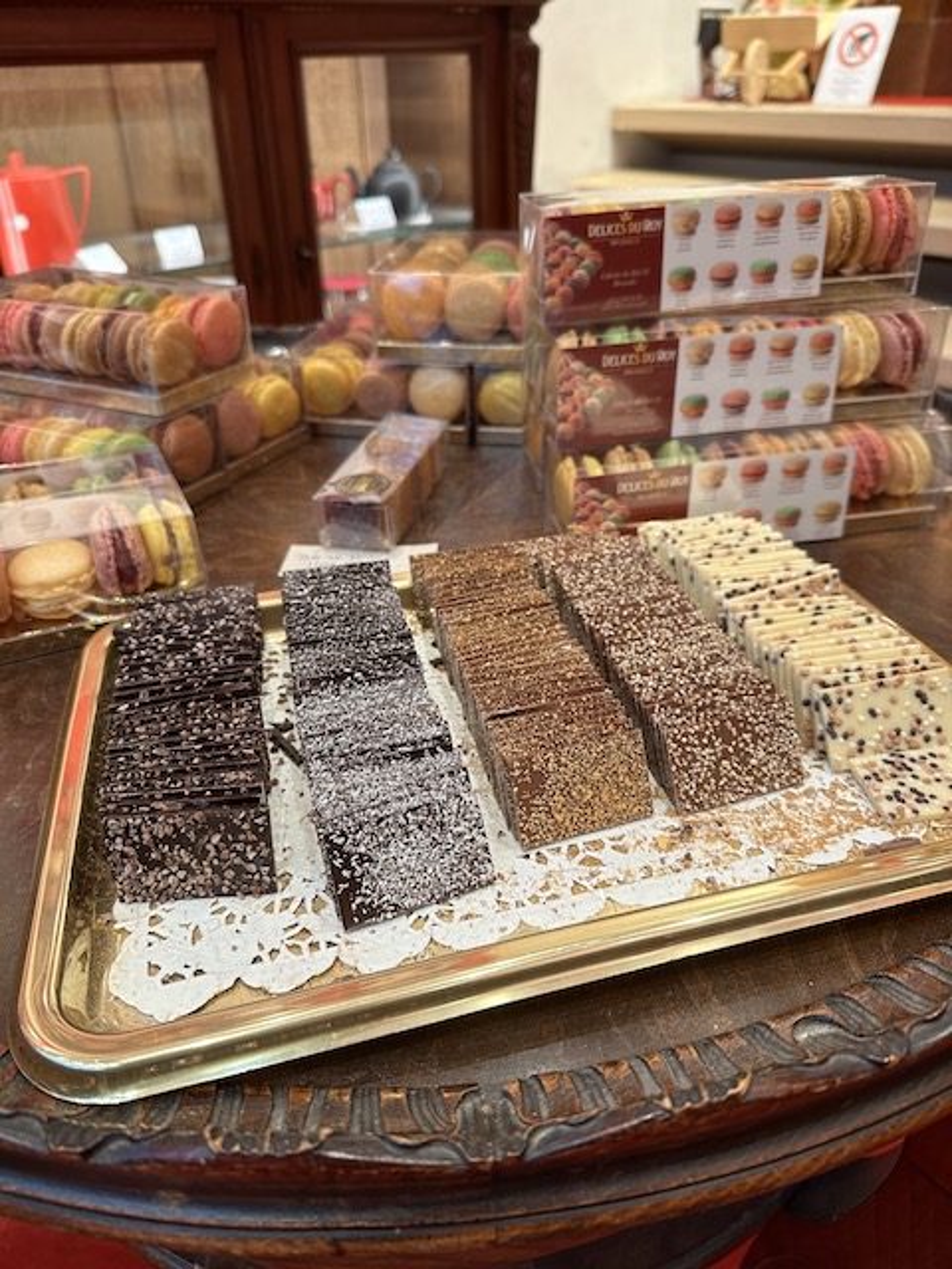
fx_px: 880
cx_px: 476
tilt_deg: -33.1
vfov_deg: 71.6
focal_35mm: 24
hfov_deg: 56.8
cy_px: 634
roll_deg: +1.6
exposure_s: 1/100
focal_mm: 6.86
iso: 125
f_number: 1.78
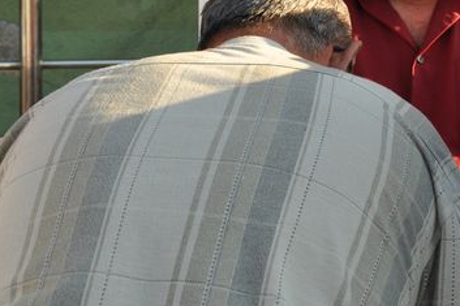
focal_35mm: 107
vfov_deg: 12.5
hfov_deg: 18.7
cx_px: 434
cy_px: -72
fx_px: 1367
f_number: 6.3
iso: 200
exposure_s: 1/160
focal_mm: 28
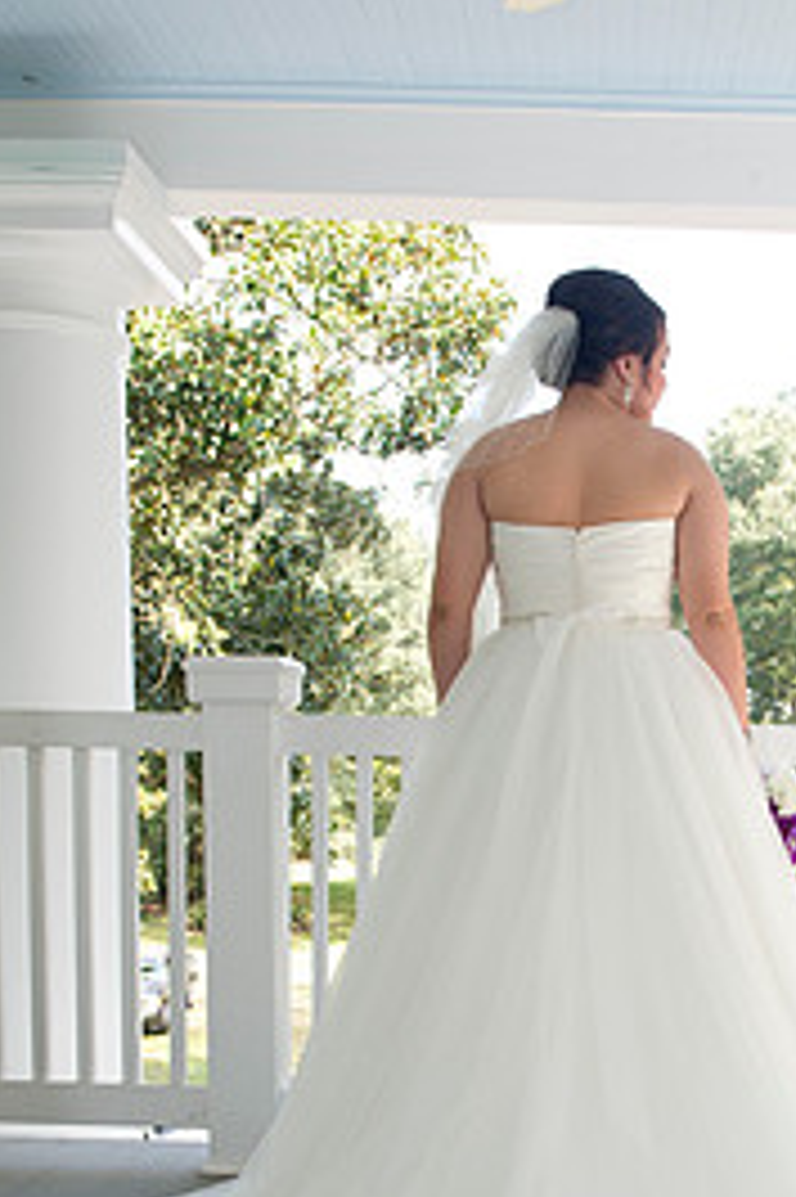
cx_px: 587
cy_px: 922
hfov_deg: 30.0
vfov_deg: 42.9
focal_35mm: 44
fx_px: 1461
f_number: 5.6
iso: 320
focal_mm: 26
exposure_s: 1/125
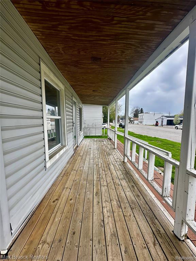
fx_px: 106
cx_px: 98
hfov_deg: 85.7
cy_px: 130
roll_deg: -1.3
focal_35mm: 14
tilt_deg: -4.4
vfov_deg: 102.1
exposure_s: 1/375
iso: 40
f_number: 2.2
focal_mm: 2.22
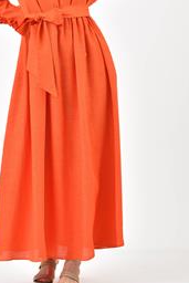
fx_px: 1077
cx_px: 48
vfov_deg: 14.9
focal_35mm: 137
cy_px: 71
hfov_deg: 10.0
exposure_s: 1/160
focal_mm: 78
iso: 100
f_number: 6.3
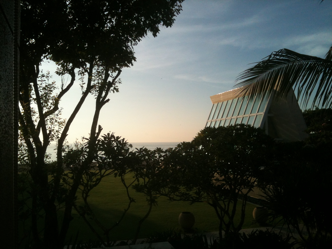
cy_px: 124
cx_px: 166
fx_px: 336
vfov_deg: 40.7
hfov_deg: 52.6
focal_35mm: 35
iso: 64
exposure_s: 1/1484
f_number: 2.8
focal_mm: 3.85
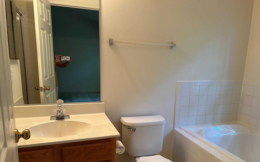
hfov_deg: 66.5
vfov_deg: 44.3
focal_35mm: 28
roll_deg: -0.7
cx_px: 131
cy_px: 99
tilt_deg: -12.8
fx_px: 198
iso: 160
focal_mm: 5.7
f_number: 1.5
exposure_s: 1/60
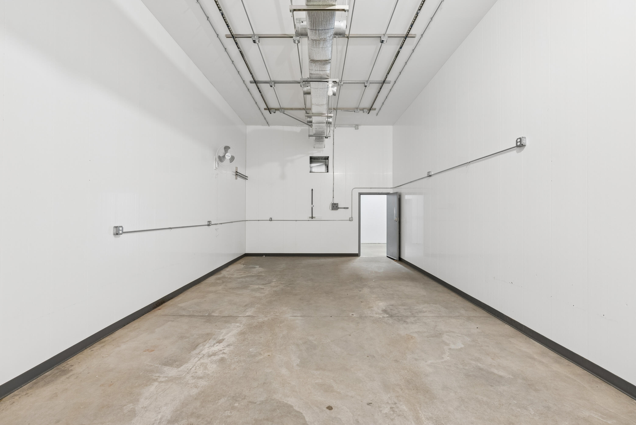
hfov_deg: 96.7
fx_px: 283
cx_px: 318
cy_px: 212
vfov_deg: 73.8
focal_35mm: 16
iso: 320
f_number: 7.1
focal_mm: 16
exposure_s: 1/4
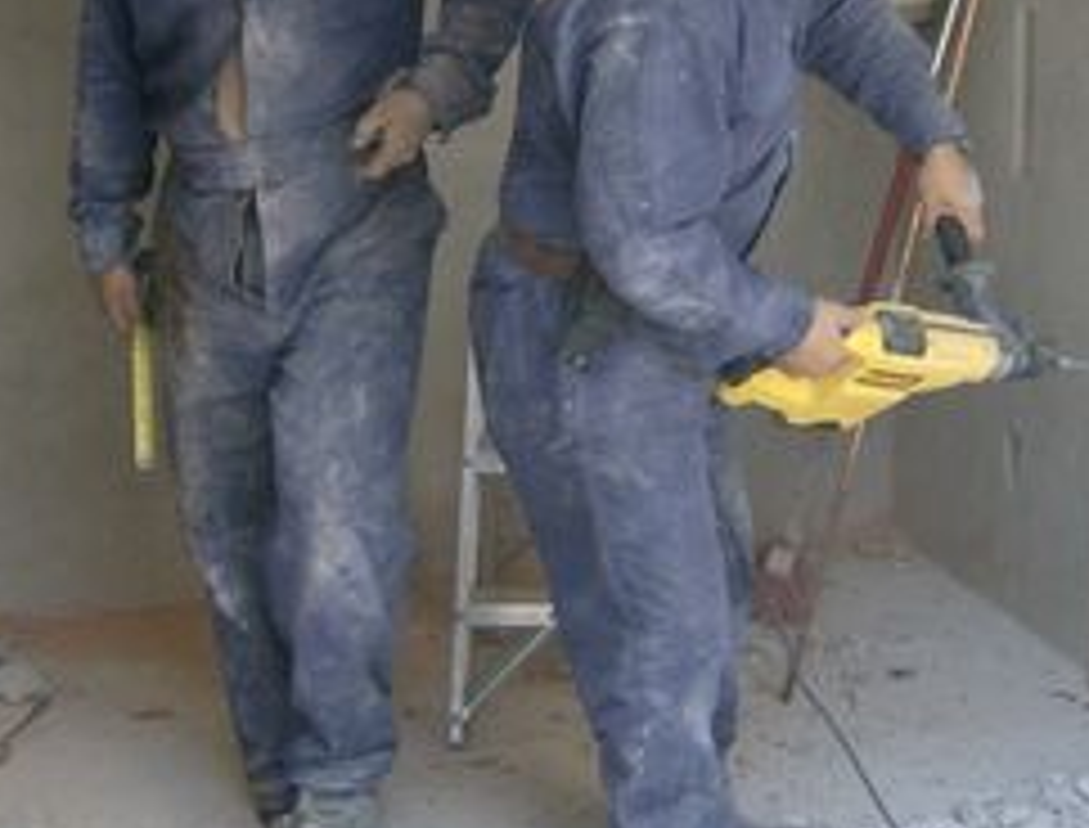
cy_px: 274
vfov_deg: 15.8
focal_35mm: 94
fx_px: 2972
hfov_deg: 20.8
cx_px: 518
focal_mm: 6
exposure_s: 1/129
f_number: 2.8
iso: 100
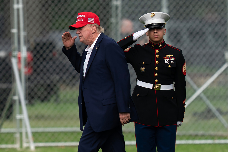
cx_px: 114
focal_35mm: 400
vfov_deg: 3.4
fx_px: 2532
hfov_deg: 5.2
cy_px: 76
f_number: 3.5
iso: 100
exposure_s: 1/1000
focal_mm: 400
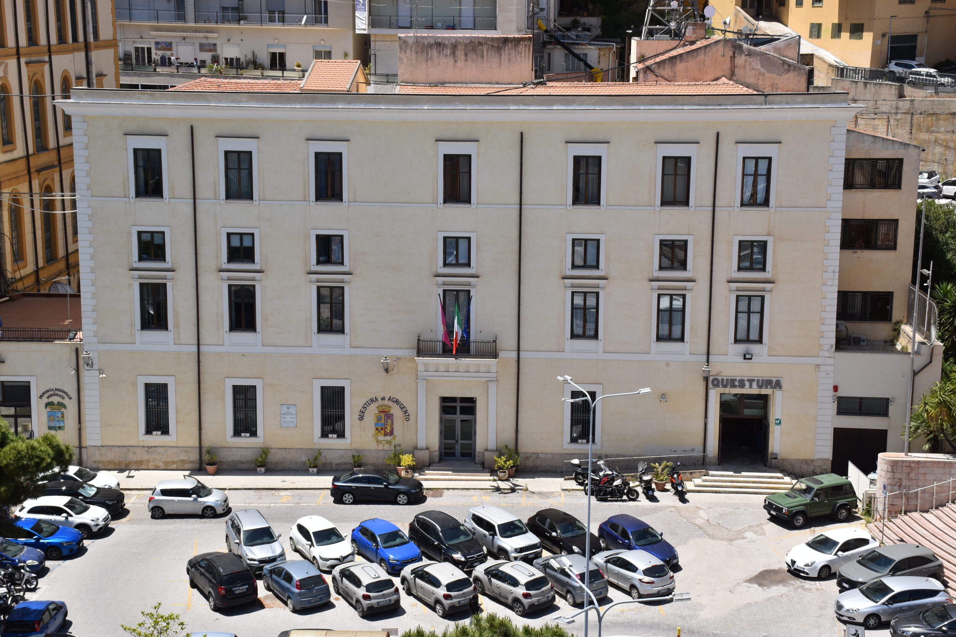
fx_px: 1540
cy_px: 315
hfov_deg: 34.5
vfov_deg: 23.4
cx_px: 475
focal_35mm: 58
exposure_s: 1/400
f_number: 10
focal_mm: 38
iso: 200
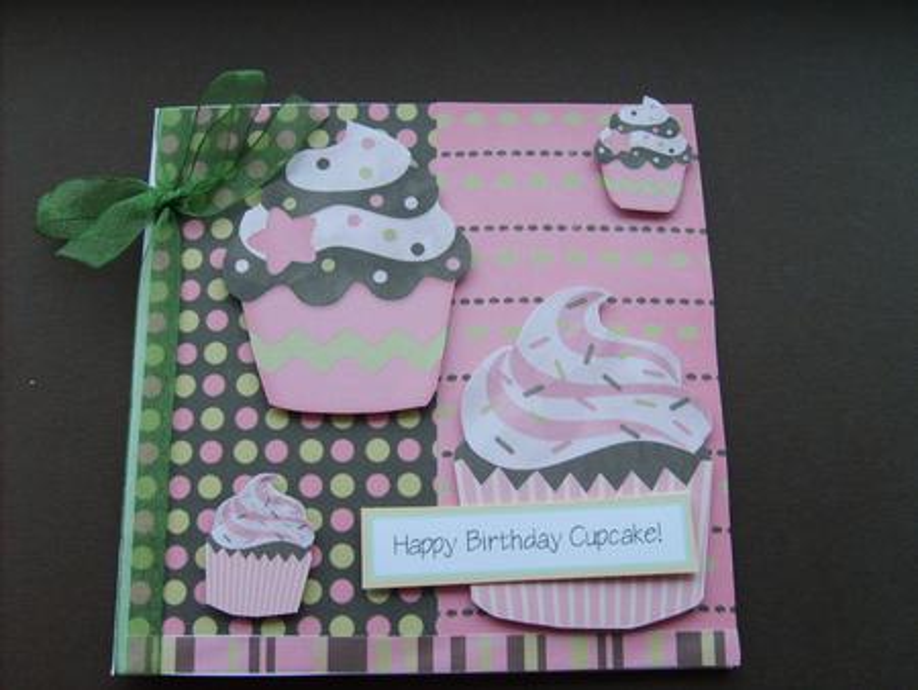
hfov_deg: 52.6
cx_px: 459
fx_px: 929
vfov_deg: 40.7
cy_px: 345
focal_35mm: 35
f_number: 2.8
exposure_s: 1/60
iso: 50
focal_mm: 5.8
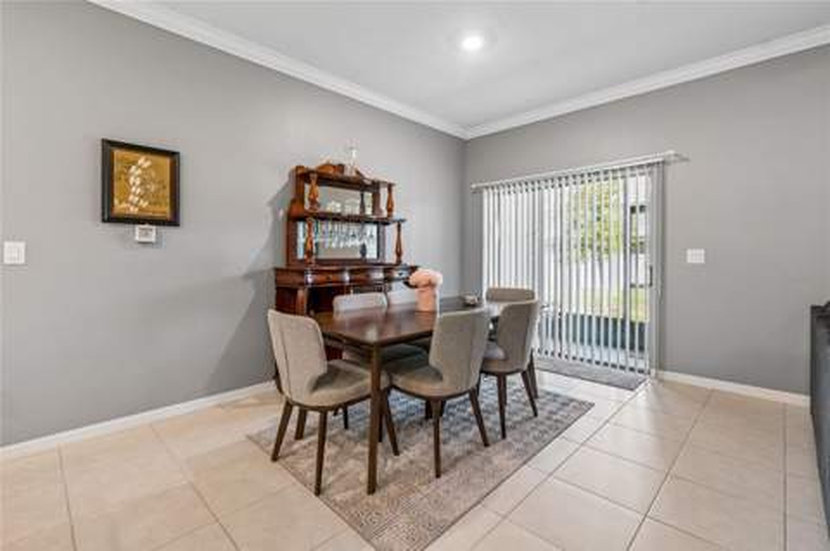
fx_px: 345
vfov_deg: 77.2
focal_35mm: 15
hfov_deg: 100.4
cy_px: 276
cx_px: 415
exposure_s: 1/4
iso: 100
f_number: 7.1
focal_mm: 10
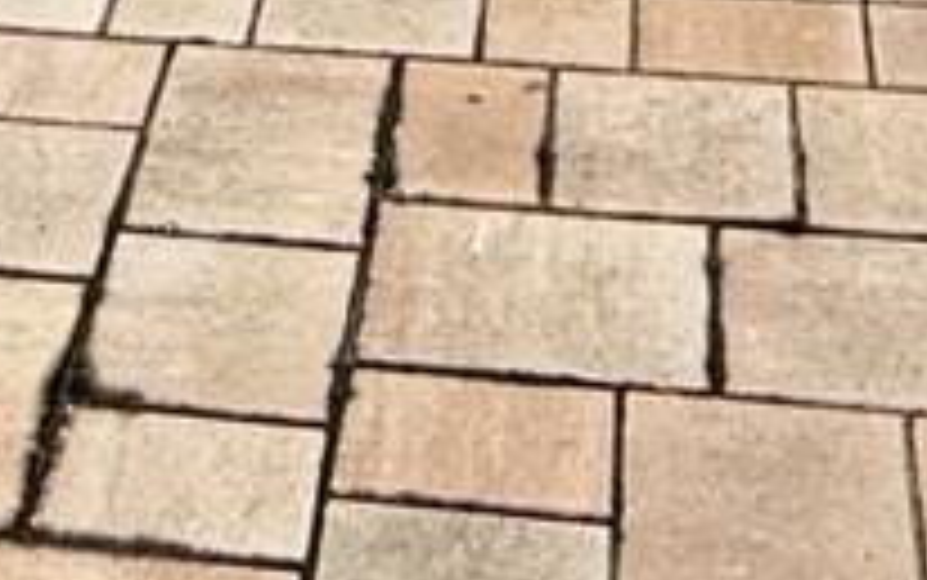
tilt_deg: -7.8
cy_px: -1142
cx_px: 144
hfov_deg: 17.9
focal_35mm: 115
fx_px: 2907
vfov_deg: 9.2
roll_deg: -0.5
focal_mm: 2.22
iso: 50
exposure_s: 1/479
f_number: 2.2
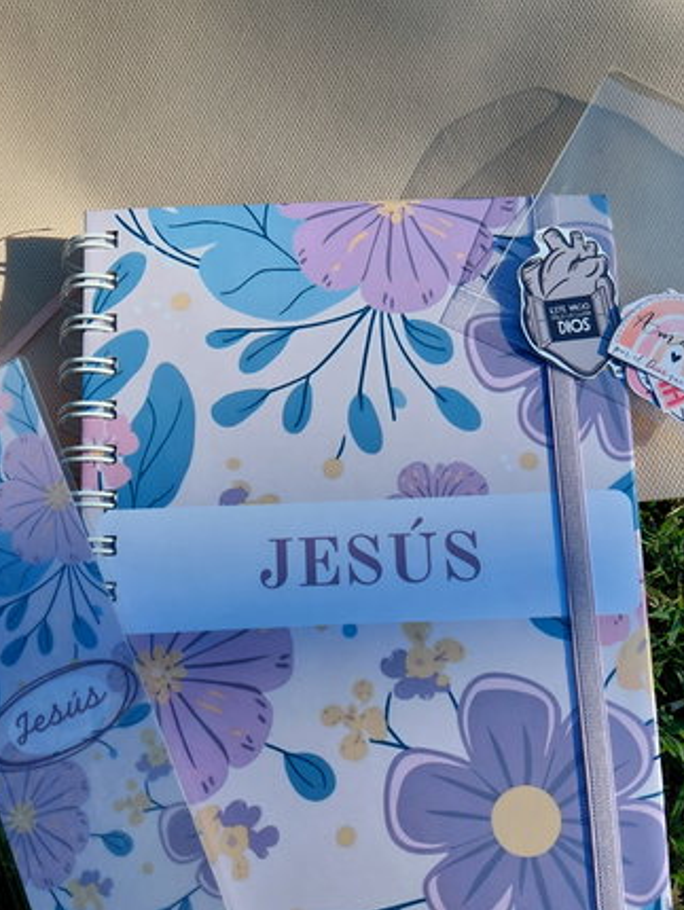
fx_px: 816
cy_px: 545
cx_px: 341
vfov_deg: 57.9
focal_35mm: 31
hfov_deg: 45.5
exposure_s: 1/1862
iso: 50
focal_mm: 4.69
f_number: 1.8
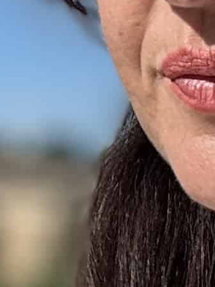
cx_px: 40
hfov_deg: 7.2
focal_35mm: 207
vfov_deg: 9.3
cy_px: -133
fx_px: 1714
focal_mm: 2.69
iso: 25
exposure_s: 1/1585
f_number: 1.9
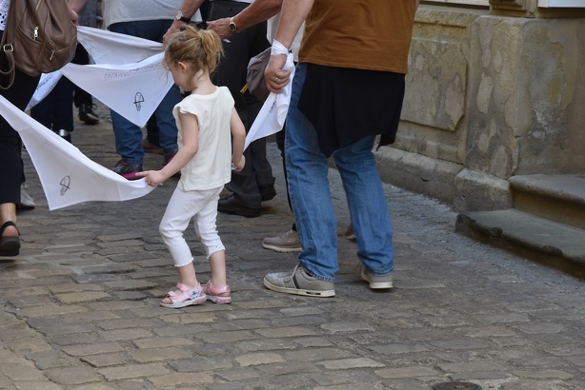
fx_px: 2097
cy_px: 189
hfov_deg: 15.9
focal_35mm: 129
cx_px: 220
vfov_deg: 10.6
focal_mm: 100
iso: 400
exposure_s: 1/160
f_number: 6.3
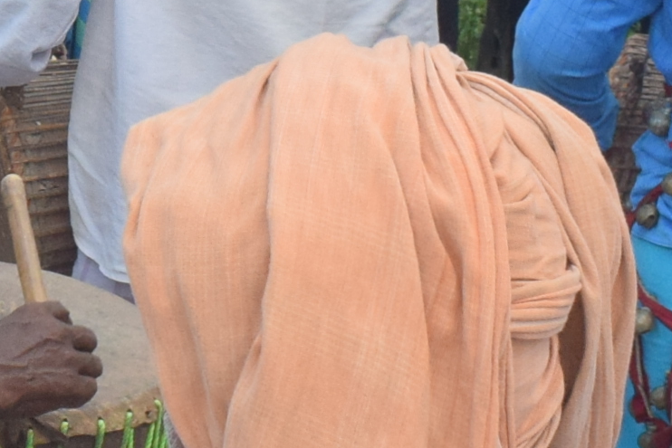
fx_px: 3734
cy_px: -126
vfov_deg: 6.8
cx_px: -507
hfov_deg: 9.8
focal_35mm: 200
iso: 800
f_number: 10
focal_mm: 22
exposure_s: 1/400
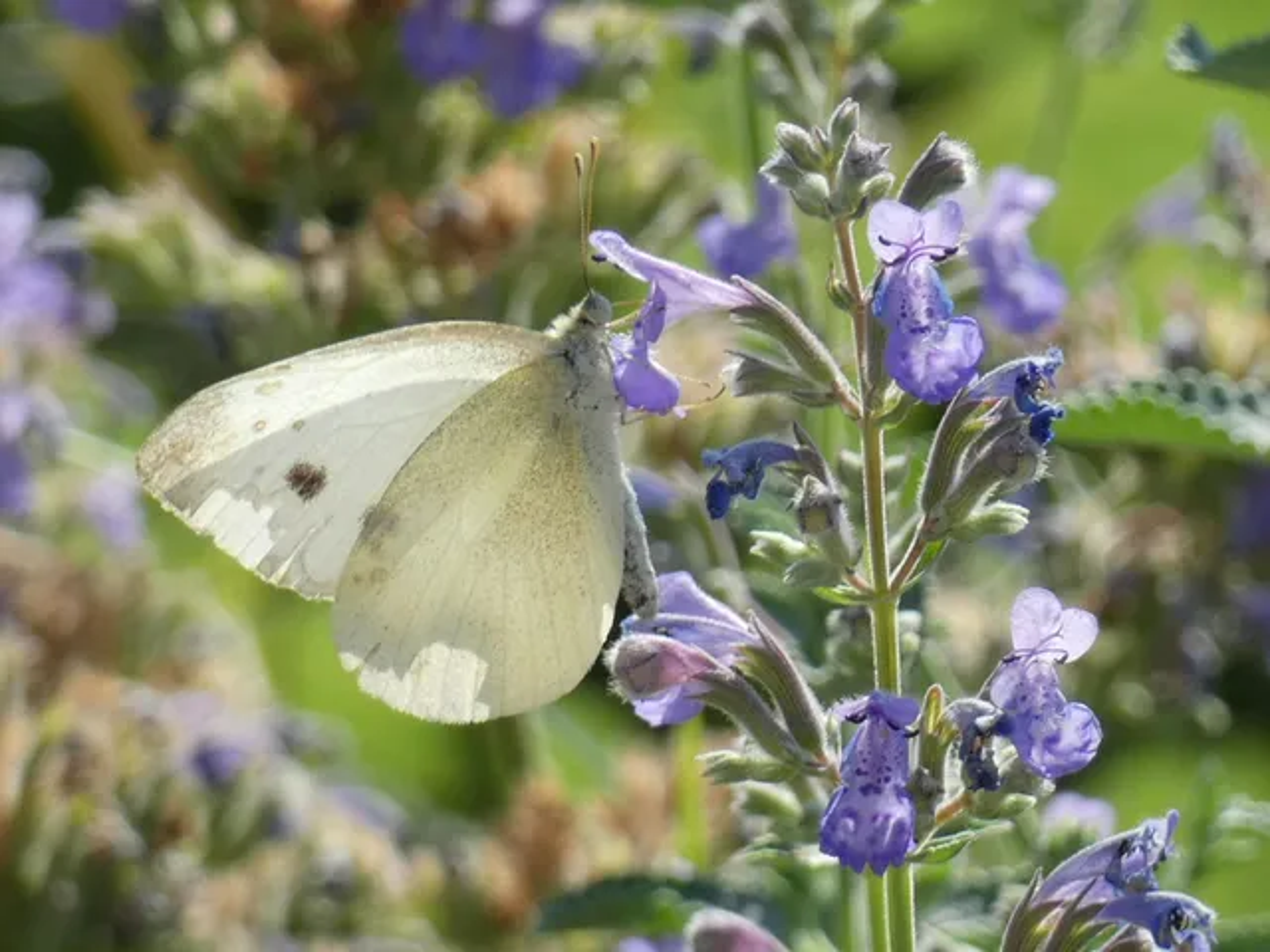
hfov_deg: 8.4
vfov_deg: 6.3
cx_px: 635
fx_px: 8658
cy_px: 476
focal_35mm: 236
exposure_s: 1/250
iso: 80
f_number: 5.5
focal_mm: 42.3
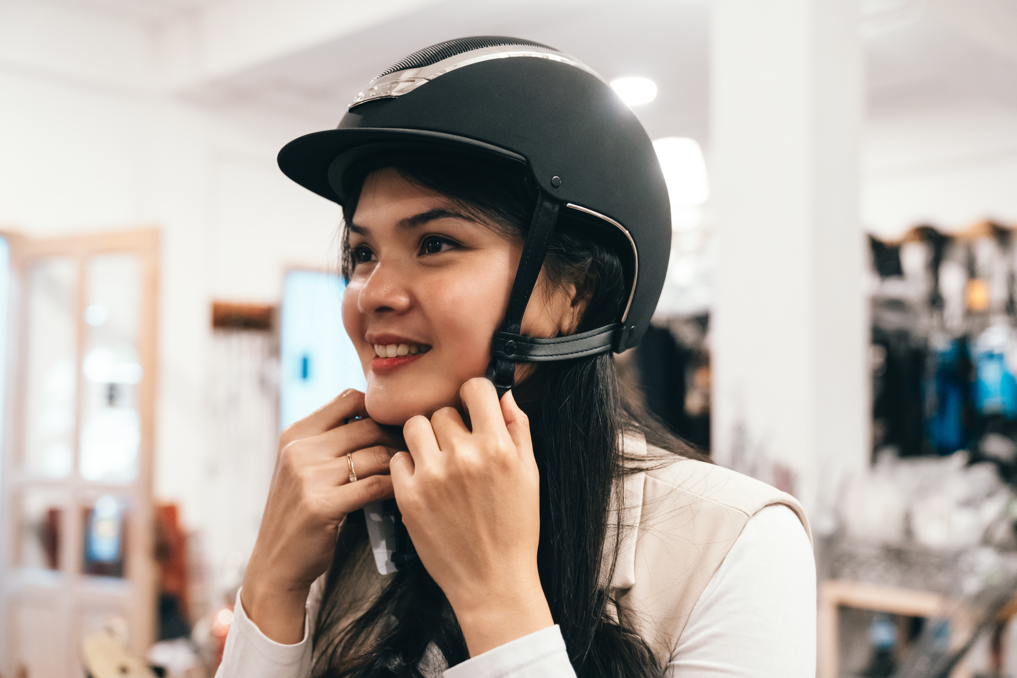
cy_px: 339
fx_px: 1158
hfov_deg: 47.4
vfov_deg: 32.6
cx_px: 508
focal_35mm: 41
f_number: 2.8
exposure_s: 1/90
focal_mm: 41
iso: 4000
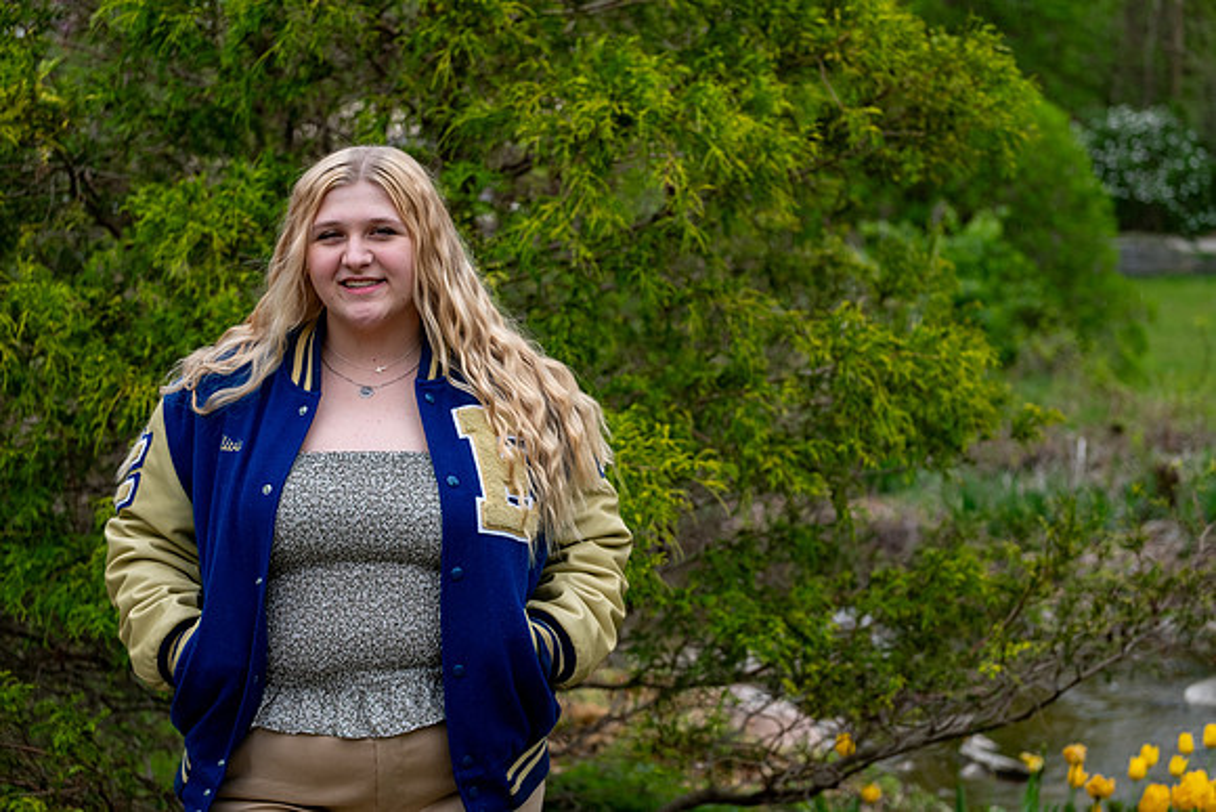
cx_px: 608
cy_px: 406
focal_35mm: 75
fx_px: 2534
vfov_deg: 18.2
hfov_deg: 27.0
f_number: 2.8
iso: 250
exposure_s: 1/500
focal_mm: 50
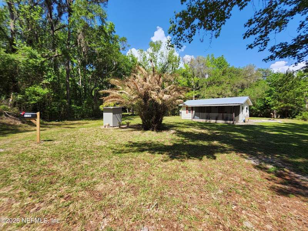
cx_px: 154
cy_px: 116
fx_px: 116
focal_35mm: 13
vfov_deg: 90.0
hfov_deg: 106.1
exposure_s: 1/682
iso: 32
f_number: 2.2
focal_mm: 1.13
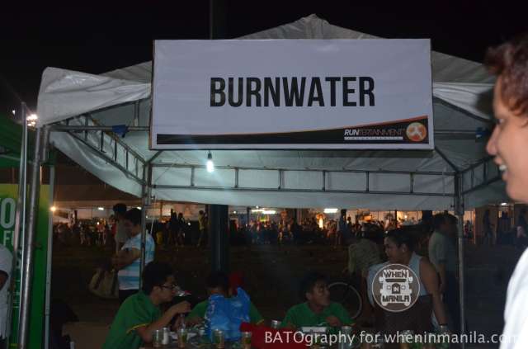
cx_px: 264
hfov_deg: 41.2
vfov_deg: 27.9
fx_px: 702
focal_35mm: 48
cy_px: 174
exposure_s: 1/60
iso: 2200
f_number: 4.8
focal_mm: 32
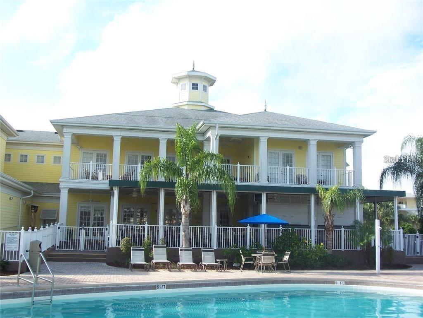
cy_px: 159
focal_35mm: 39
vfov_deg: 36.8
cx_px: 212
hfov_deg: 47.9
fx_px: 477
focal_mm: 6.4
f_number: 3.9
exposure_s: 1/200
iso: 64
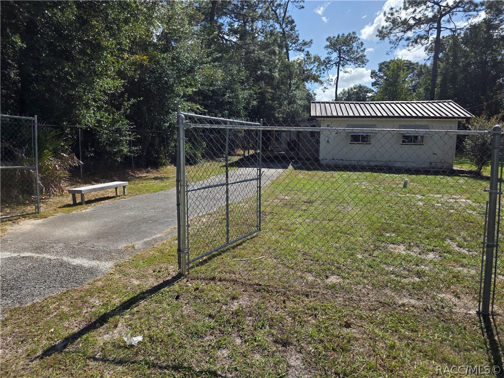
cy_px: 189
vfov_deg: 58.9
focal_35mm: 23
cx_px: 252
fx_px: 335
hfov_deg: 73.9
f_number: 1.7
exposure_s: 1/5296
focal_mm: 6.3
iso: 80
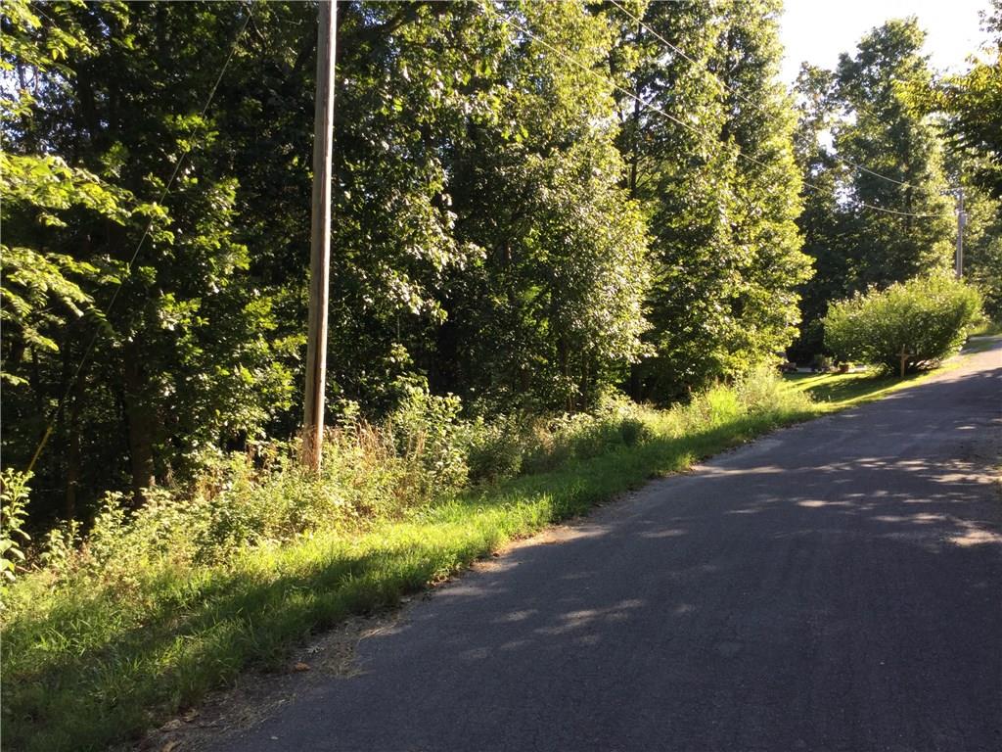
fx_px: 897
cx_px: 501
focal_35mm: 31
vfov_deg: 45.4
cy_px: 376
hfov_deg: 58.4
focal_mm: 3.3
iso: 25
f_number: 2.4
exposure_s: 1/178
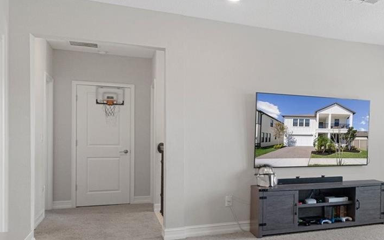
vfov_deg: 32.6
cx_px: 386
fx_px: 408
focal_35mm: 39
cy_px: 148
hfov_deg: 43.2
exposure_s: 1/10
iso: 320
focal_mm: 17
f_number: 9
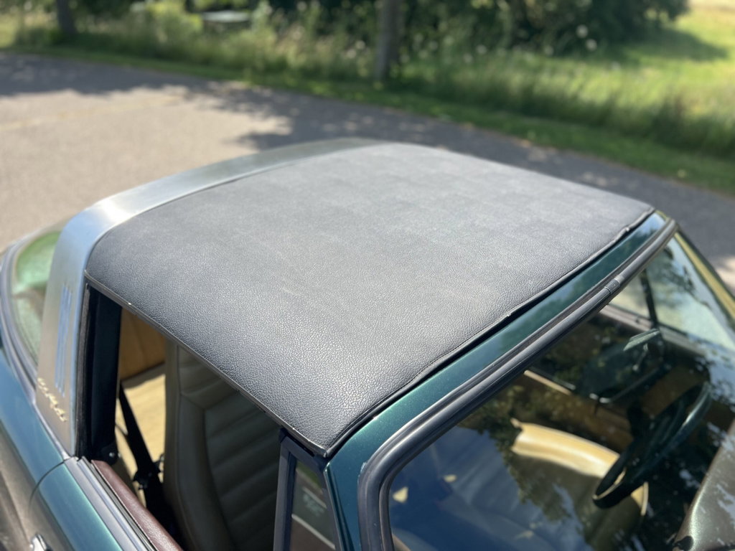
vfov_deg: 53.1
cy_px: 276
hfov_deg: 67.3
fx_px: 552
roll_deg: -2.2
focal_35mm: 26
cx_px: 368
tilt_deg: -31.0
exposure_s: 1/2123
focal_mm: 5.7
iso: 50
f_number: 1.5
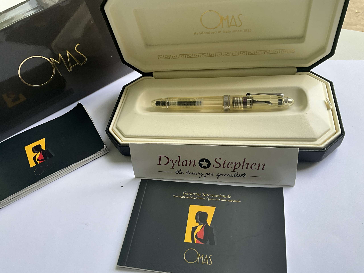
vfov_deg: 48.2
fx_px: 305
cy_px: 136
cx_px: 182
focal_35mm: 29
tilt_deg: -50.0
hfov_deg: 61.7
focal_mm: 3
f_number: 1.8
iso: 40
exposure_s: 1/122
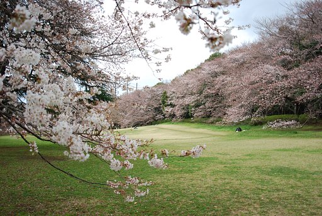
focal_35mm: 30
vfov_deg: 43.7
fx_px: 269
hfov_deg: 61.9
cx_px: 161
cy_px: 108
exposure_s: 1/320
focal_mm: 20
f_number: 3.5
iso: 100
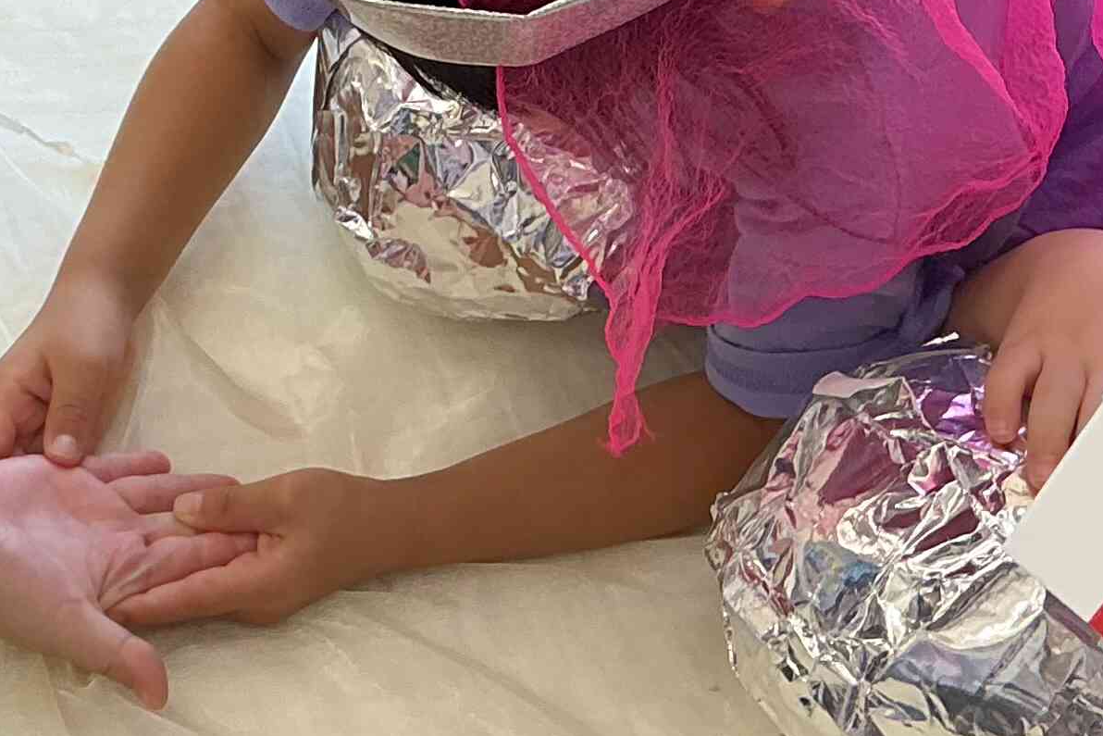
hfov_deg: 20.0
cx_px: 383
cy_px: -111
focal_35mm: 102
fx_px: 3125
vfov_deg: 13.1
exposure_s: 1/60
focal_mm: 3
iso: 50
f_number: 1.8
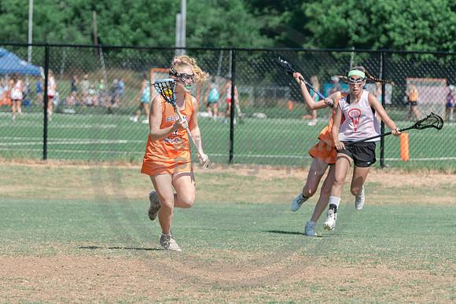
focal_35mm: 366
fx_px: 4641
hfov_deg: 5.6
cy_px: 133
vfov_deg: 3.8
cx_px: 162
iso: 400
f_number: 5.6
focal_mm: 170
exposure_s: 1/2000
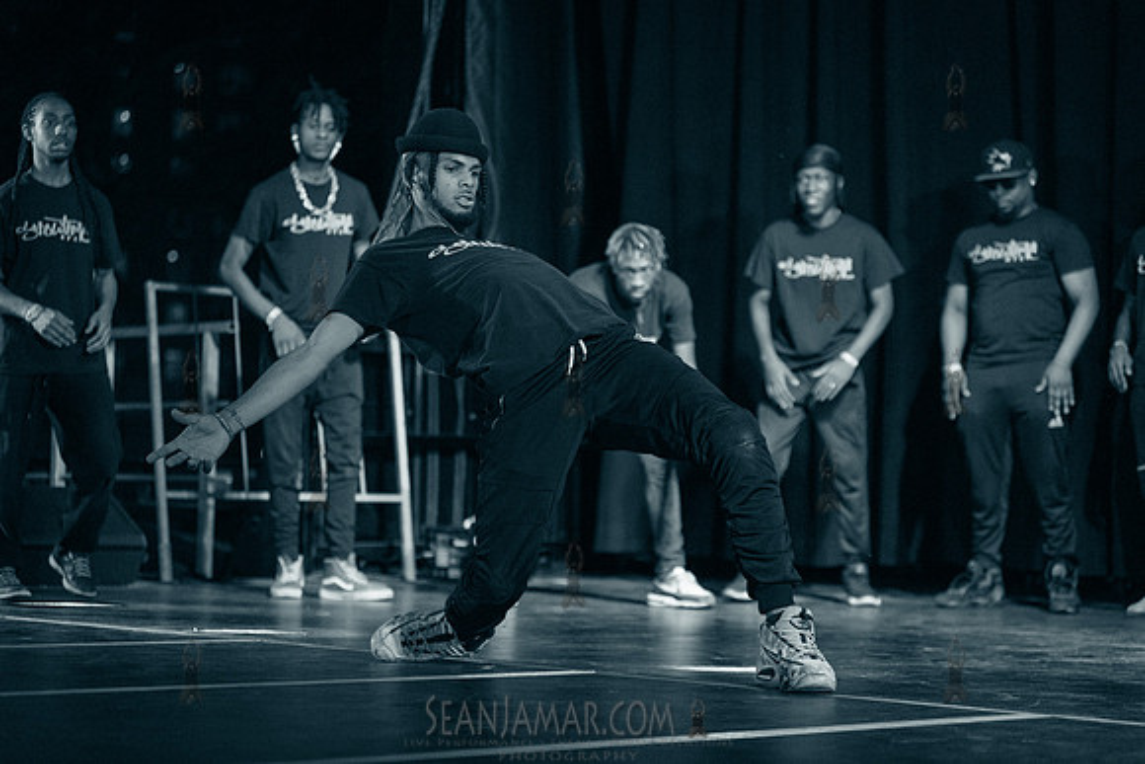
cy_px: 382
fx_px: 2545
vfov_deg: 17.1
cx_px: 572
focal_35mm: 80
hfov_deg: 25.4
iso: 4000
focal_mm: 80
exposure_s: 1/1250
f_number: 2.8
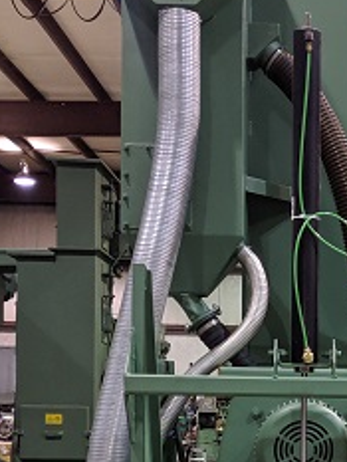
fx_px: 935
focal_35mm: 70
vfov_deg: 26.9
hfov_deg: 20.4
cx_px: 349
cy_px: 411
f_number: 1.8
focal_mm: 4.44
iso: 431
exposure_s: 1/40
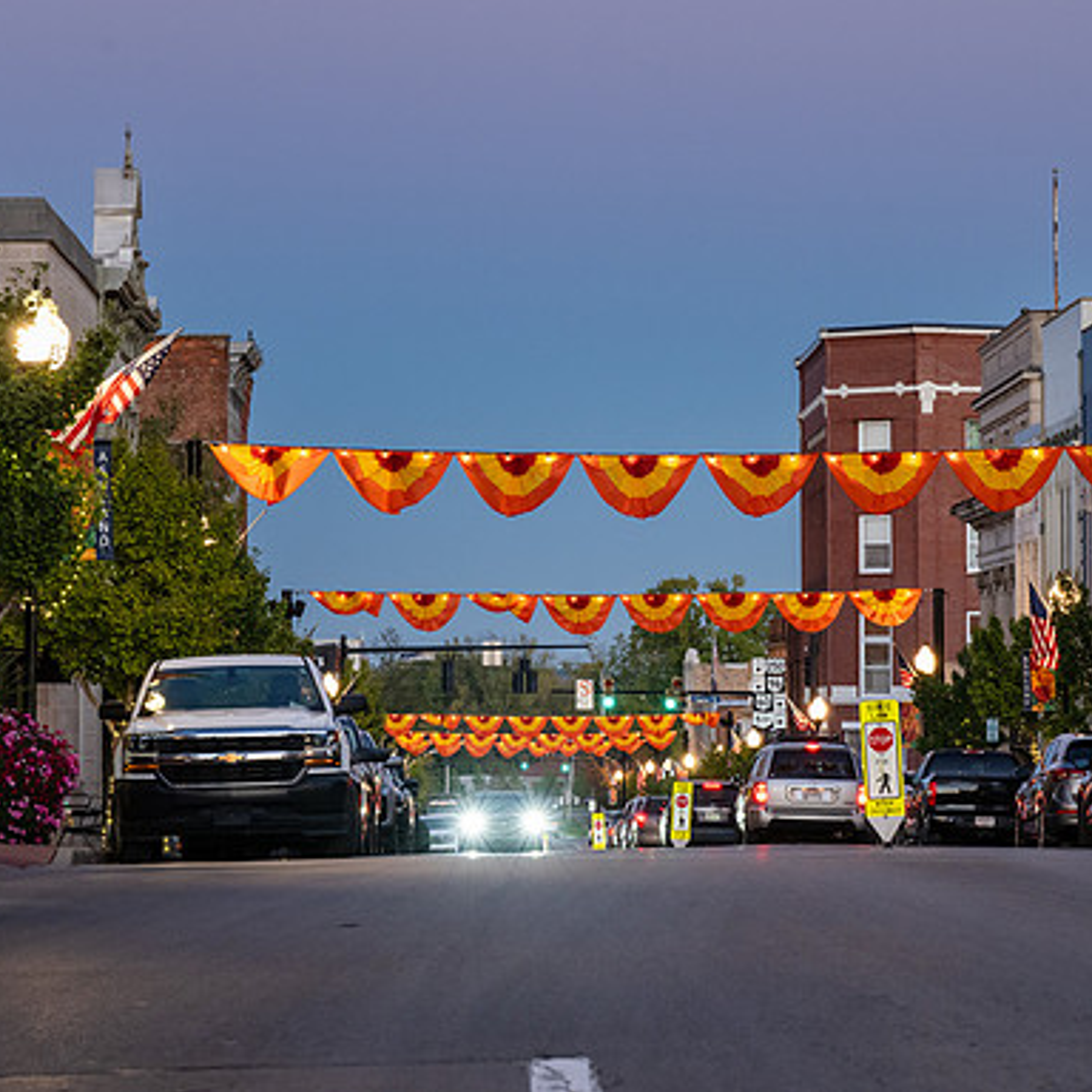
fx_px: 5496
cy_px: 547
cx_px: 580
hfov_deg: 11.3
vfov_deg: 11.3
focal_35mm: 154
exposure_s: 1/60
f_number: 8
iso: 2000
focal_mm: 120
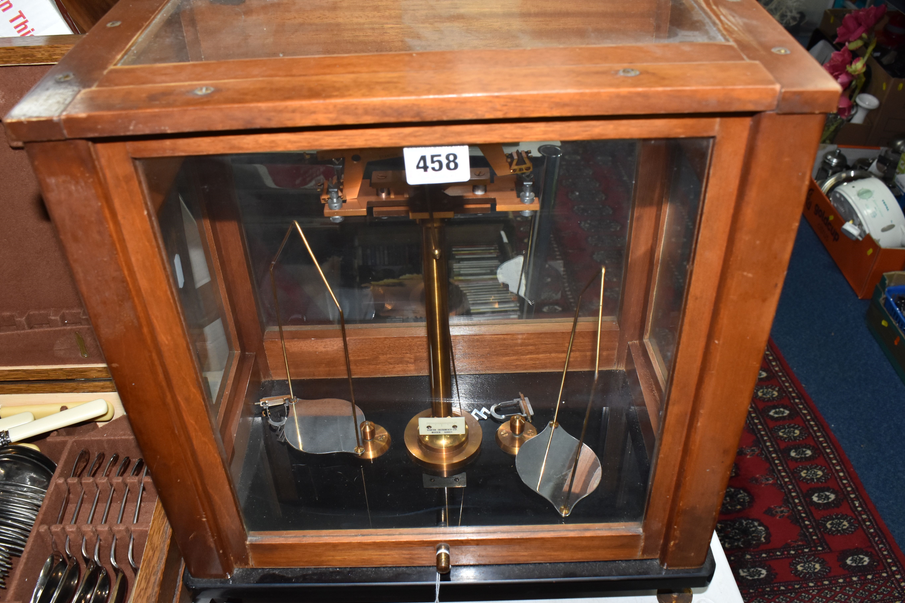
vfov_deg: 40.0
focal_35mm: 33
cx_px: 442
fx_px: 829
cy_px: 300
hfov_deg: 57.2
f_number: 7.1
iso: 800
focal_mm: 20
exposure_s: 1/60
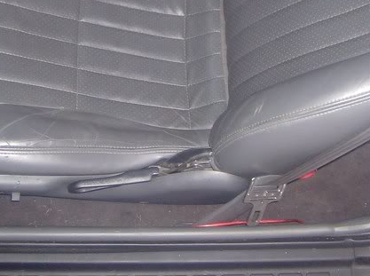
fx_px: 736
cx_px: 248
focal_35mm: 69
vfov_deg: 20.8
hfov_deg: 28.0
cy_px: 29
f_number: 2.8
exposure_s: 1/60
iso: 200
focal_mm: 6
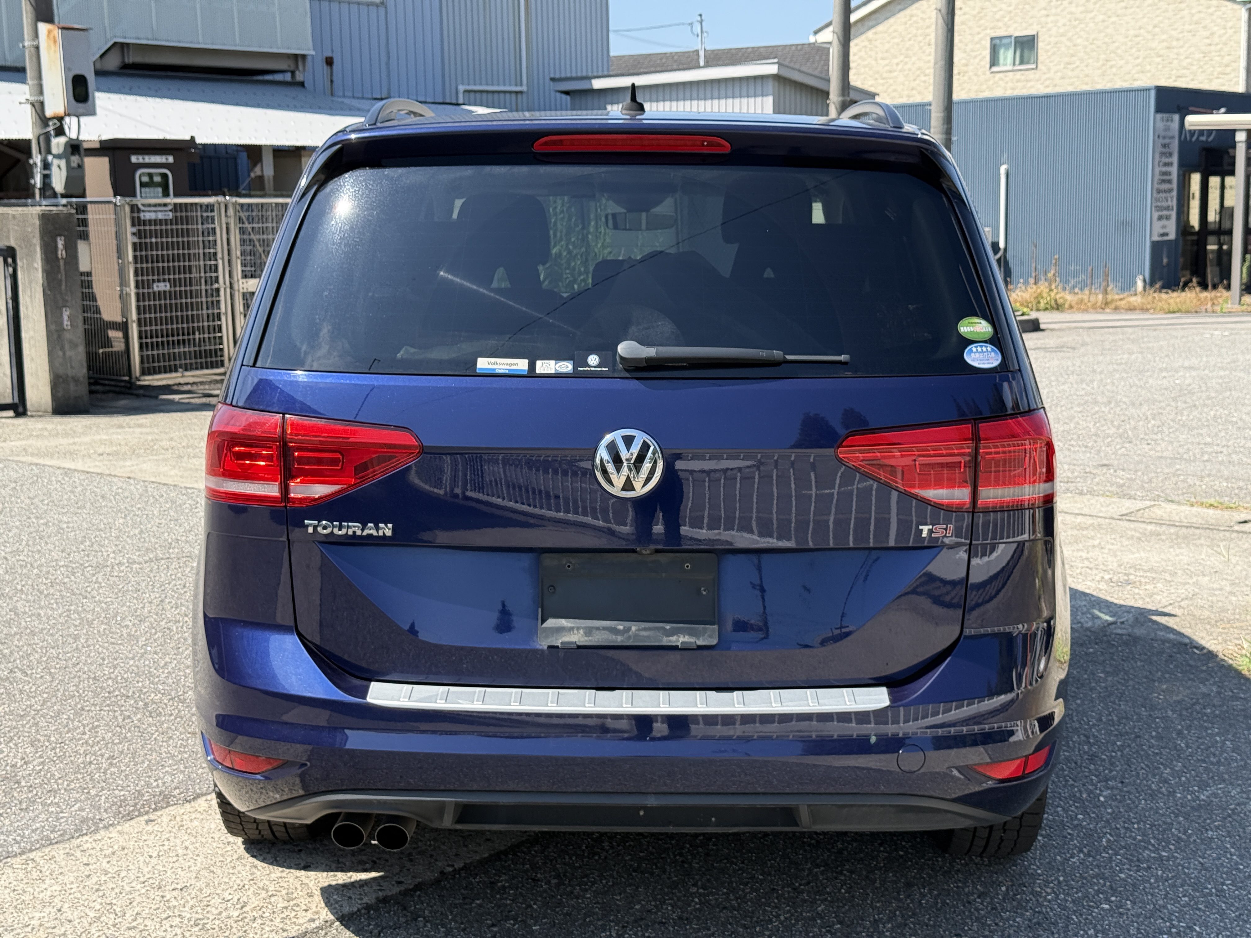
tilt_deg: -7.9
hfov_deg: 39.7
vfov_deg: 30.3
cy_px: 469
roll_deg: +1.3
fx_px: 1735
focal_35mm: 48
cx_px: 626
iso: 100
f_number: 1.78
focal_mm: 6.76
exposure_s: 1/1838
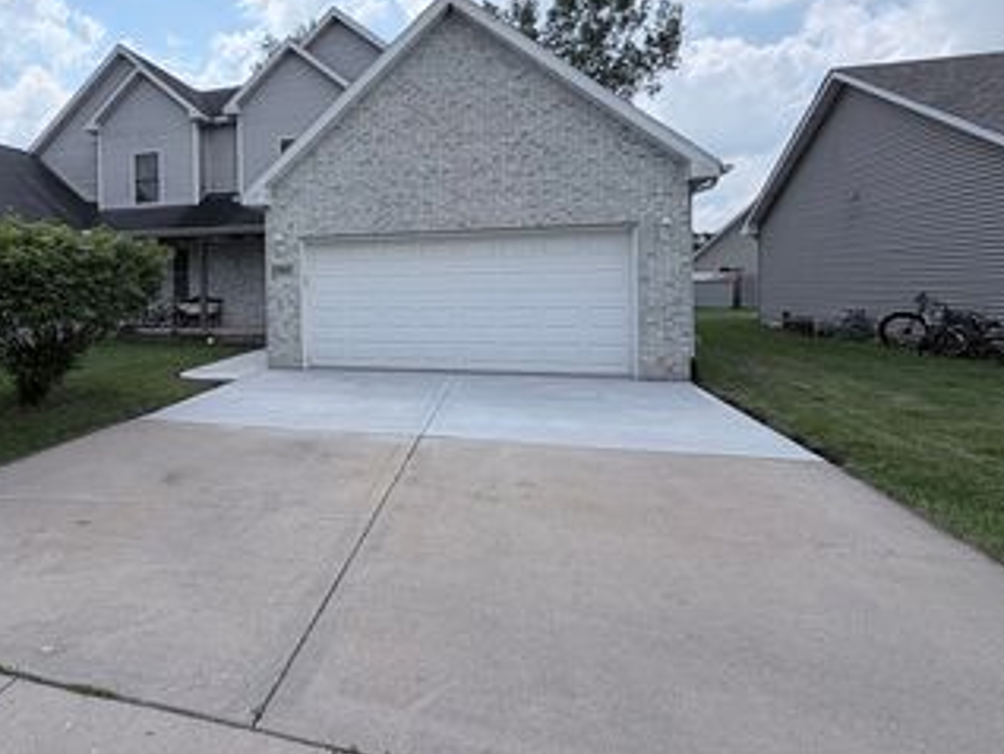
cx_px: 300
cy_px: 292
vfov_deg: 60.5
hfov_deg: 73.0
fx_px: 639
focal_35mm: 22
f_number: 2.2
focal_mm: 2.22
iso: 20
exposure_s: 1/1698
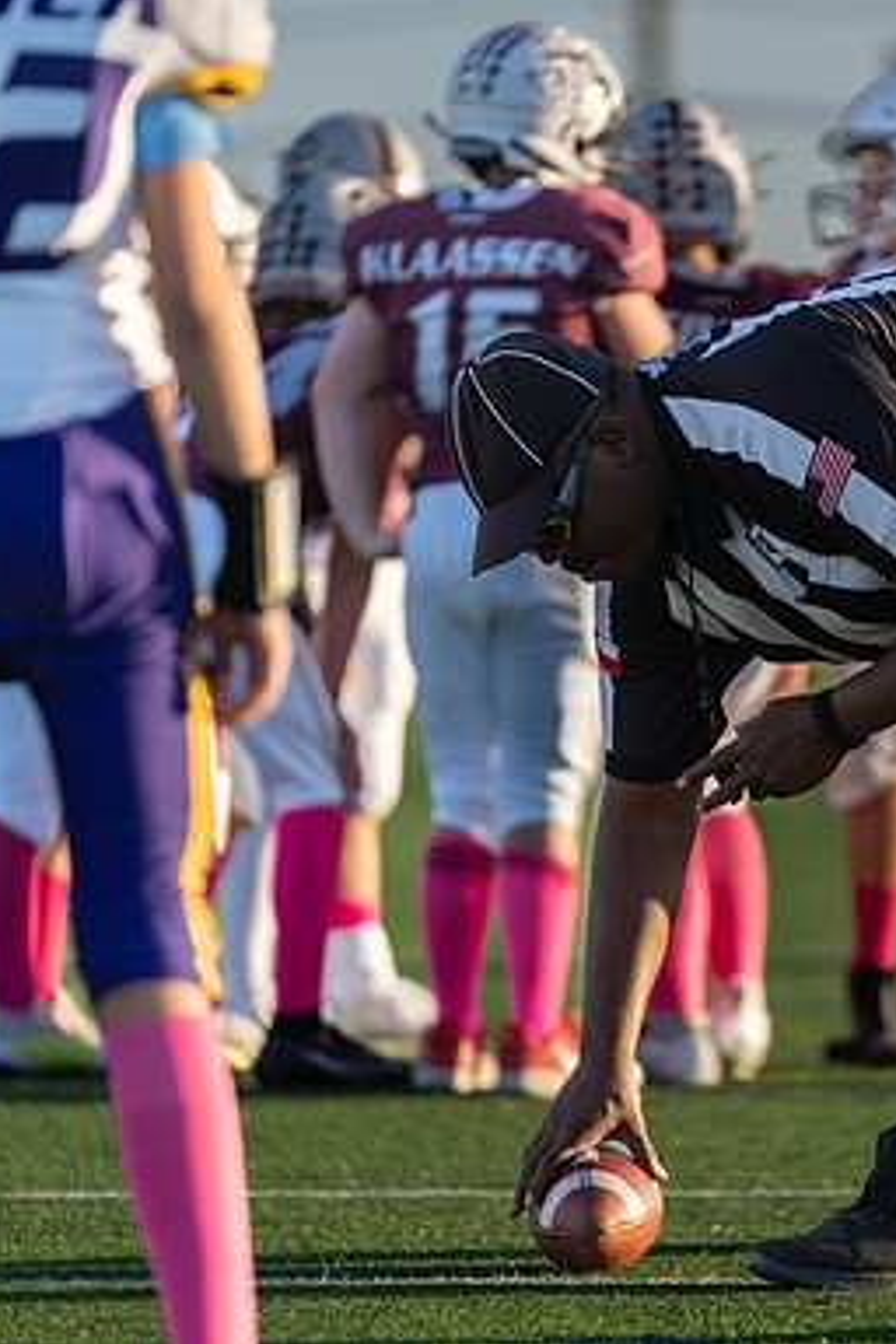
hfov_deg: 4.5
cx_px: 690
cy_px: 670
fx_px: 11274
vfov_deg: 6.8
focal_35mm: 302
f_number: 2.8
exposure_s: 1/1250
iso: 125
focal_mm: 200
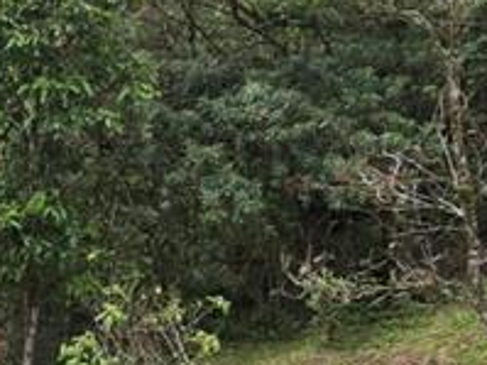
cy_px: 301
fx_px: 942
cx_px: -228
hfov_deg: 23.6
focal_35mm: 67
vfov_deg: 21.6
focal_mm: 2.2
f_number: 2.2
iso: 50
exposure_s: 1/2088
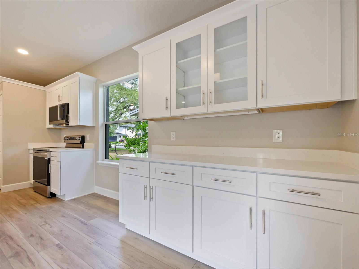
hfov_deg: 102.1
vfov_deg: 85.6
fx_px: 145
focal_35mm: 14
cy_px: 134
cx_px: 180
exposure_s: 1/60
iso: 800
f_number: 4
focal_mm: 7
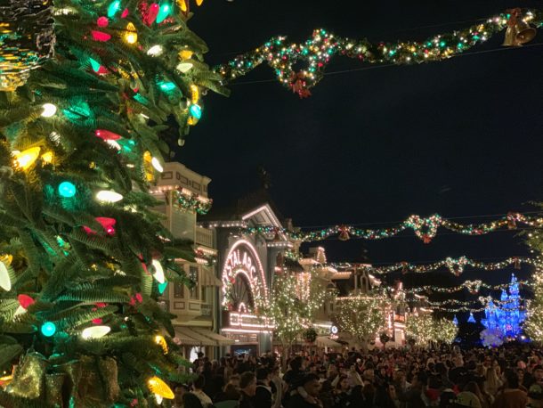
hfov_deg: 36.8
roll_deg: +0.7
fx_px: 816
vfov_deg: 28.1
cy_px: 204
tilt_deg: +9.3
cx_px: 272
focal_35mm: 52
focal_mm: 6
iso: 640
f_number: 2.4
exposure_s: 1/30
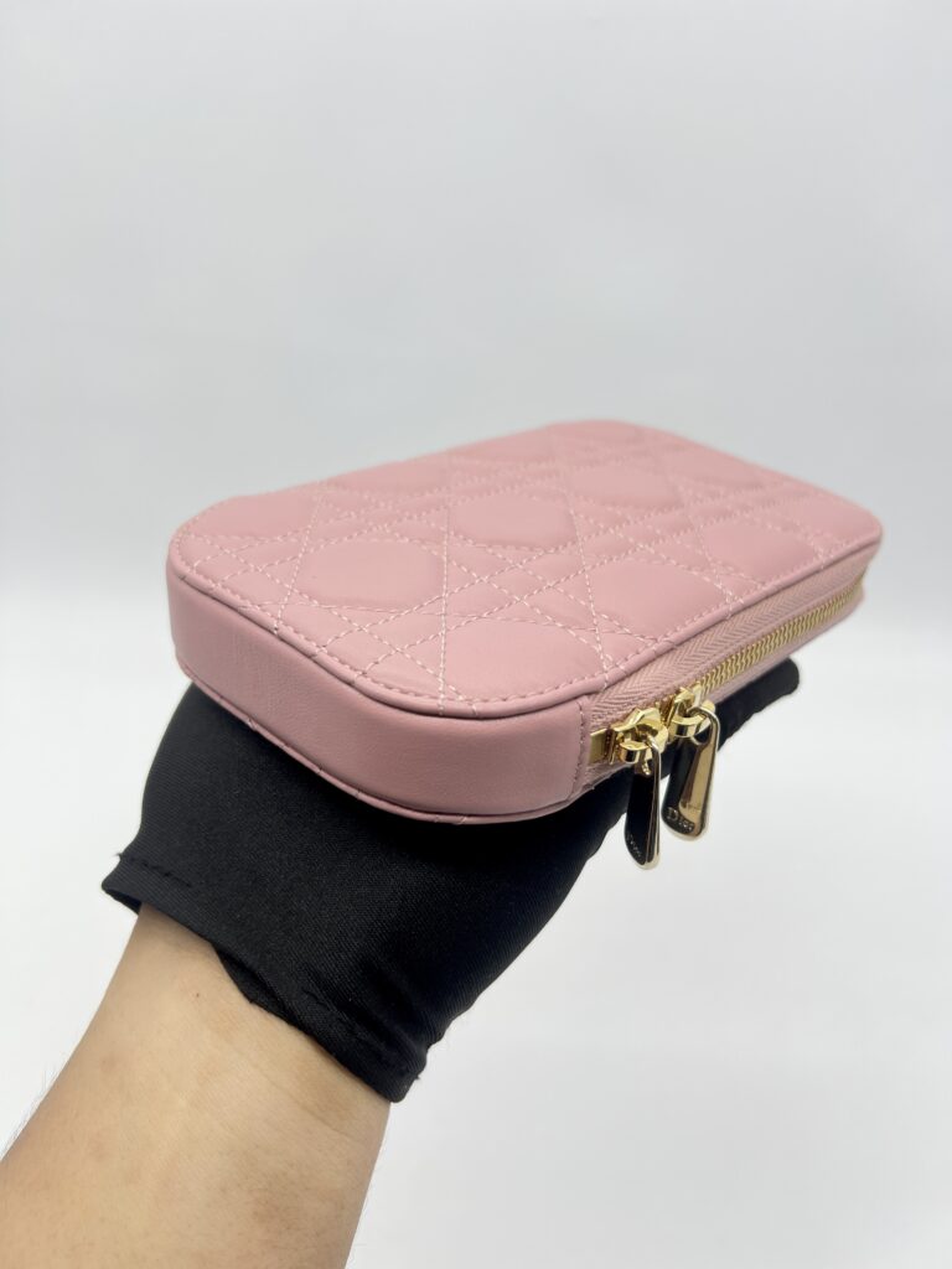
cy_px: 634
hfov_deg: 53.1
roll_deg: +0.7
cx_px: 476
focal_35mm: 26
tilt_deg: -30.8
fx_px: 953
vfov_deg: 67.3
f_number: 1.5
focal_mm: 5.7
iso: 32
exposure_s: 1/116
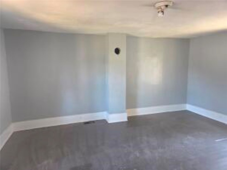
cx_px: 114
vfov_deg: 58.9
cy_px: 85
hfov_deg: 73.9
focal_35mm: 23
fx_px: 151
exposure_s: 1/120
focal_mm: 5.4
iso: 640
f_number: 1.8
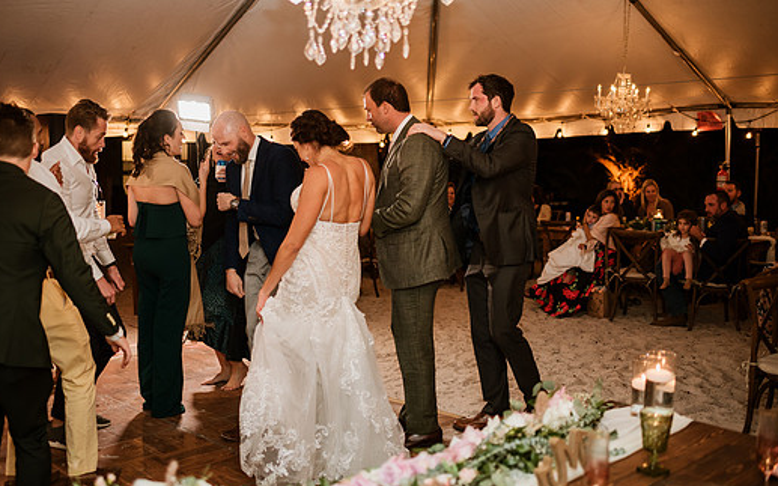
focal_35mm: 40
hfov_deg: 49.3
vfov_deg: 32.0
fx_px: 848
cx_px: 378
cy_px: 243
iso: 500
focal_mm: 35
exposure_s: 1/200
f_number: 2
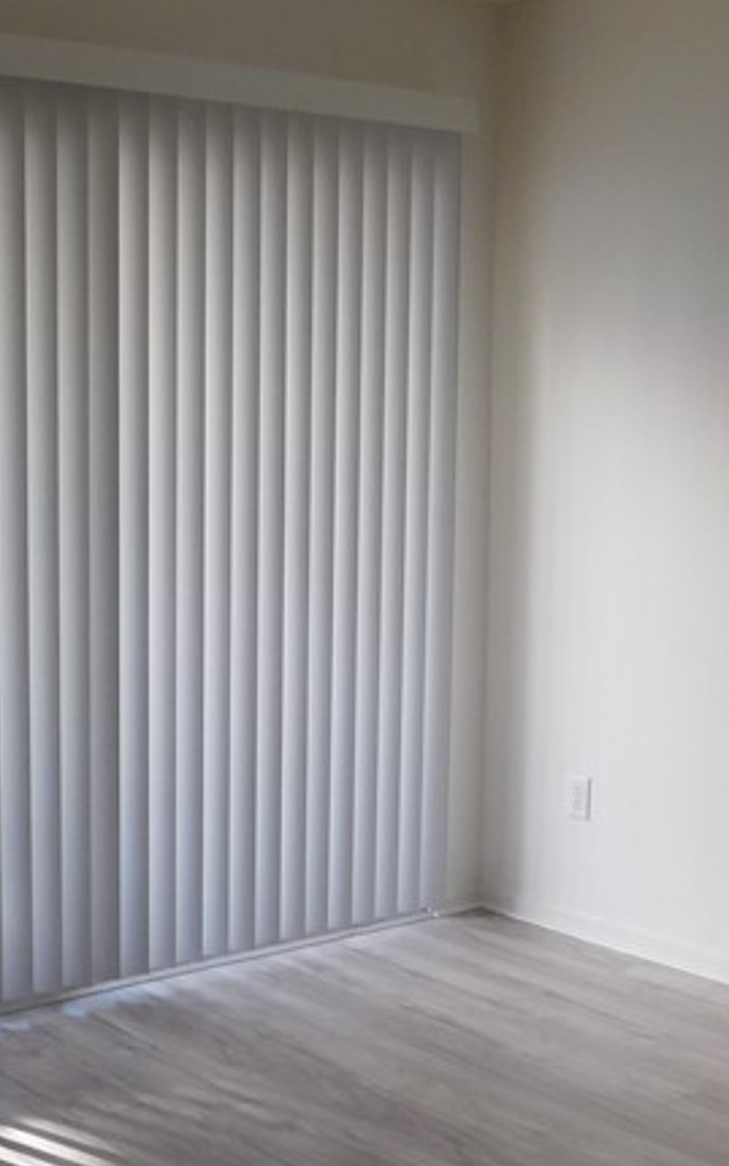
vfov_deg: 35.0
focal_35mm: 58
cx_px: 192
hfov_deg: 22.2
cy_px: 678
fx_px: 1842
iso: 125
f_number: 3
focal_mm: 4
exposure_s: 1/30
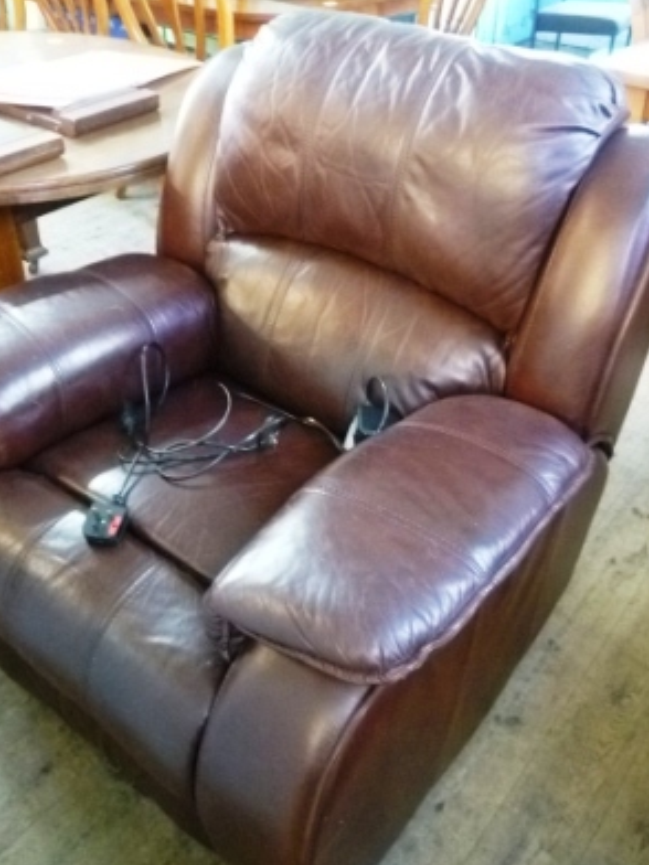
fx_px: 800
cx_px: 305
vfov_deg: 56.7
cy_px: 386
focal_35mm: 32
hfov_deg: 44.1
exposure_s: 1/15
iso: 800
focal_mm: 5
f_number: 2.8
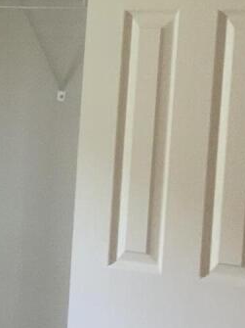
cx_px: -183
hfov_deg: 8.3
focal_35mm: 173
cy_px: 207
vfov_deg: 11.4
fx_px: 1634
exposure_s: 1/60
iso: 80
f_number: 1.8
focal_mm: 3
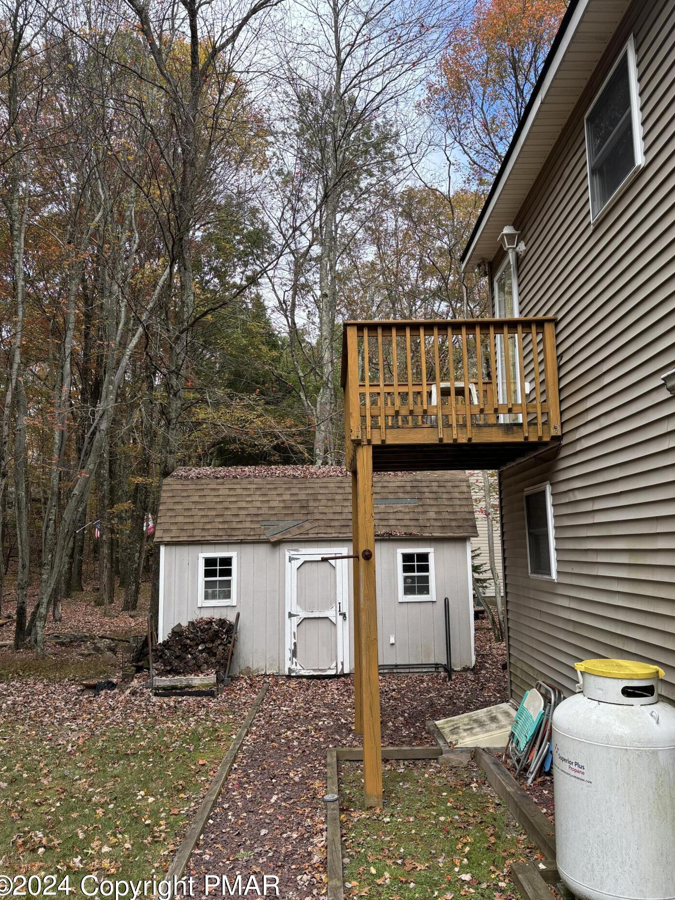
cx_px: 353
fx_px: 728
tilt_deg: +9.3
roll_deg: +1.4
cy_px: 445
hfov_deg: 49.7
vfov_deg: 63.4
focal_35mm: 28
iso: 50
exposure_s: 1/574
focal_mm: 5.96
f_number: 1.6
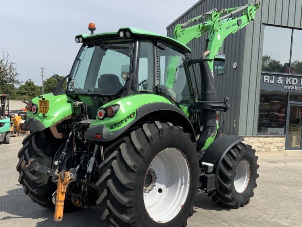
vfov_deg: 36.7
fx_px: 340
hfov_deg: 47.8
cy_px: 134
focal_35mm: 39
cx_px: 165
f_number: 1.8
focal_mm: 3
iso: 16
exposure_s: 1/1912
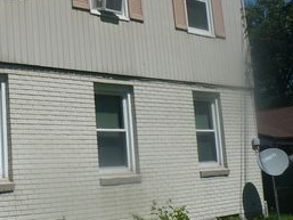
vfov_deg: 20.2
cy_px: 37
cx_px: 25
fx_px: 610
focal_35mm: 72
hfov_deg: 26.1
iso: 100
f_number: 8
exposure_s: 1/500
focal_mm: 6.1
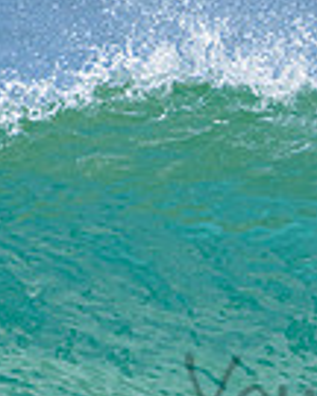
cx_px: 680
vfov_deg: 0.8
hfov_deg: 0.6
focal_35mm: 2471
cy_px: 268
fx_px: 28979
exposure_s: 1/2000
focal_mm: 500
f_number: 5.6
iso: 450
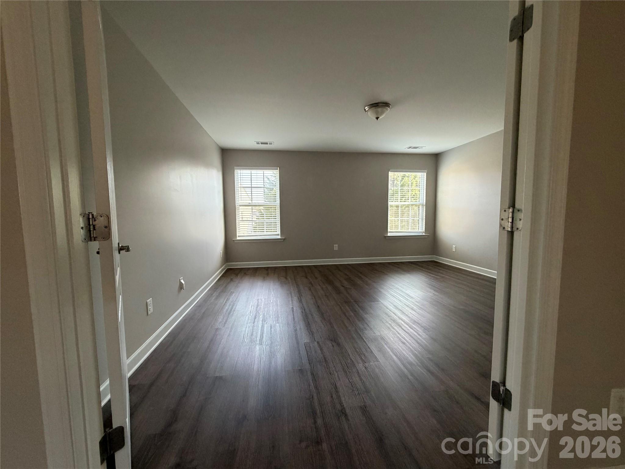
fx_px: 253
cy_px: 234
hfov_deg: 102.1
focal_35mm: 14
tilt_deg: -5.0
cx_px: 312
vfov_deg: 85.7
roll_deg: +0.8
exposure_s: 1/107
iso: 320
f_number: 2.2
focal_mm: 2.22
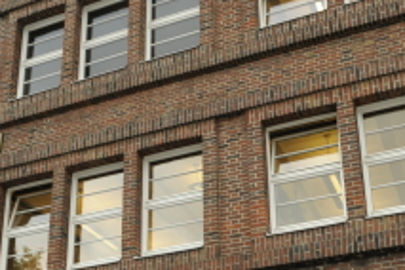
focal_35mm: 61
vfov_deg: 21.4
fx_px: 686
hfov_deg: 32.9
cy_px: 280
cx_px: 216
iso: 2000
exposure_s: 1/250
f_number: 6.3
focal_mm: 29
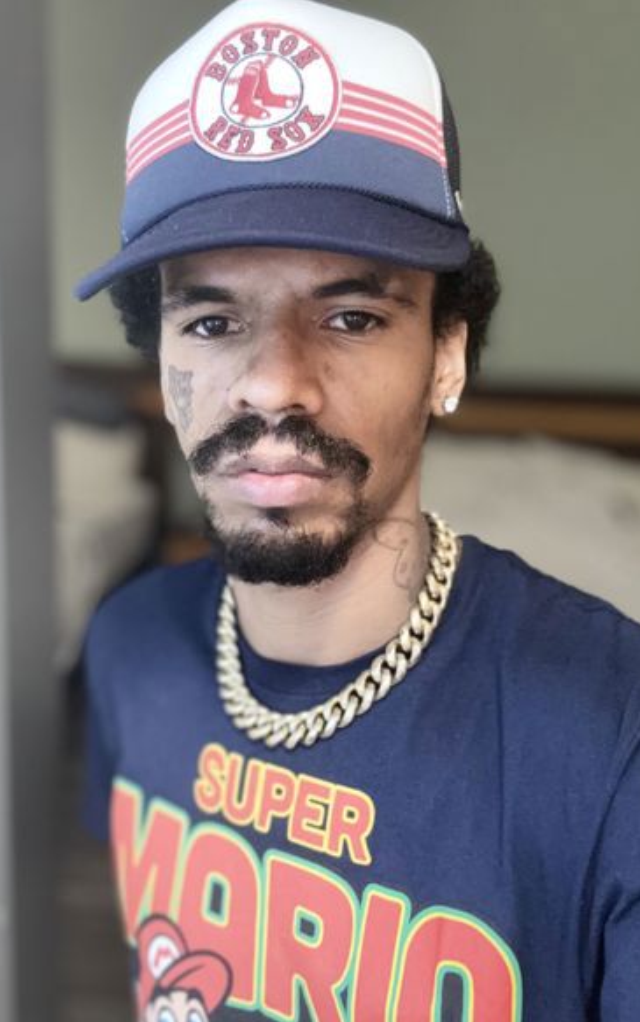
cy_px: 513
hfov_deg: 39.5
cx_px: 316
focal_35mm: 32
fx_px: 892
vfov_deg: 59.6
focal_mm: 2.69
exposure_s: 1/30
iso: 250
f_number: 1.9
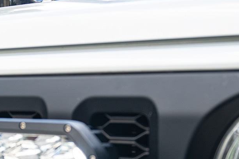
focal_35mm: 85
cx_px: 74
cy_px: 182
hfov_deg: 23.8
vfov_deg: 15.6
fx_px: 564
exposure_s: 1/60
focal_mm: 29
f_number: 4
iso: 100
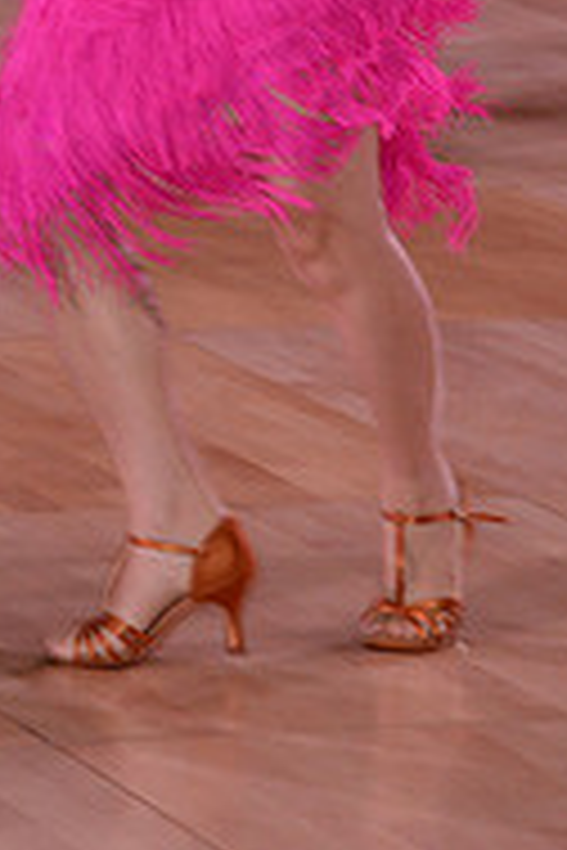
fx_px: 7087
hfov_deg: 4.6
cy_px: -288
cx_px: -16
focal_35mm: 300
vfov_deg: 6.8
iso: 1600
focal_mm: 98
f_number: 5.6
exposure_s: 1/250
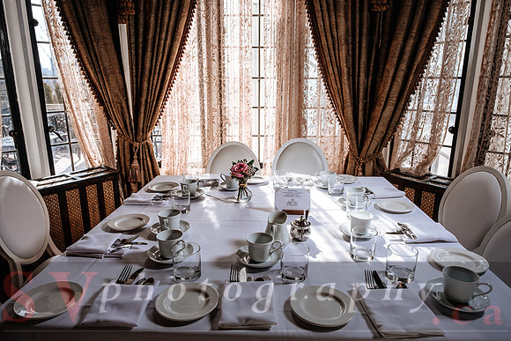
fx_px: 341
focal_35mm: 24
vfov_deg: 53.2
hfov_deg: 73.7
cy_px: 170
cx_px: 256
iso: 200
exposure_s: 1/200
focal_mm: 16
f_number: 6.4
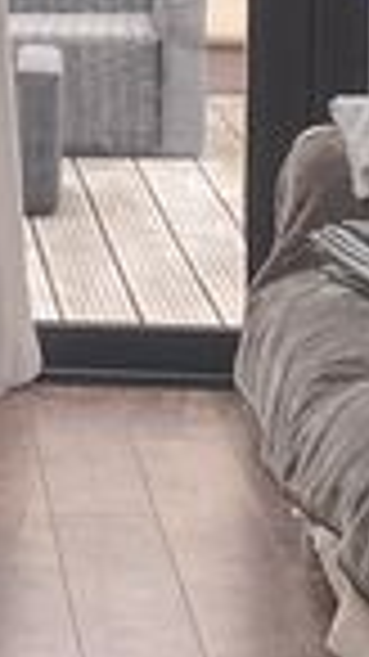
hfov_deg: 5.5
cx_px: -1066
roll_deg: +1.9
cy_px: -40
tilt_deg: -3.6
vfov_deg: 11.0
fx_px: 3378
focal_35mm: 194
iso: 32
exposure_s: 1/358
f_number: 1.8
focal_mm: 4.25
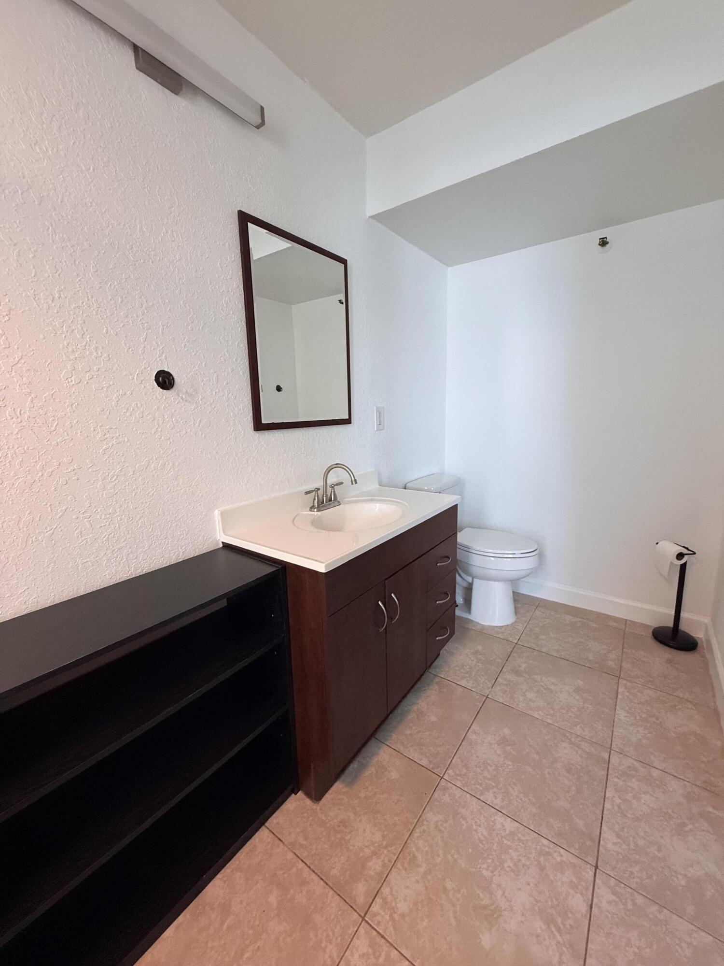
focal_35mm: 14
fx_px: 390
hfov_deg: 85.7
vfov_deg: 102.1
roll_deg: +1.2
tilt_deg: -9.4
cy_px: 483
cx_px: 362
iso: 320
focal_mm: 2.22
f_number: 2.2
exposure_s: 1/91
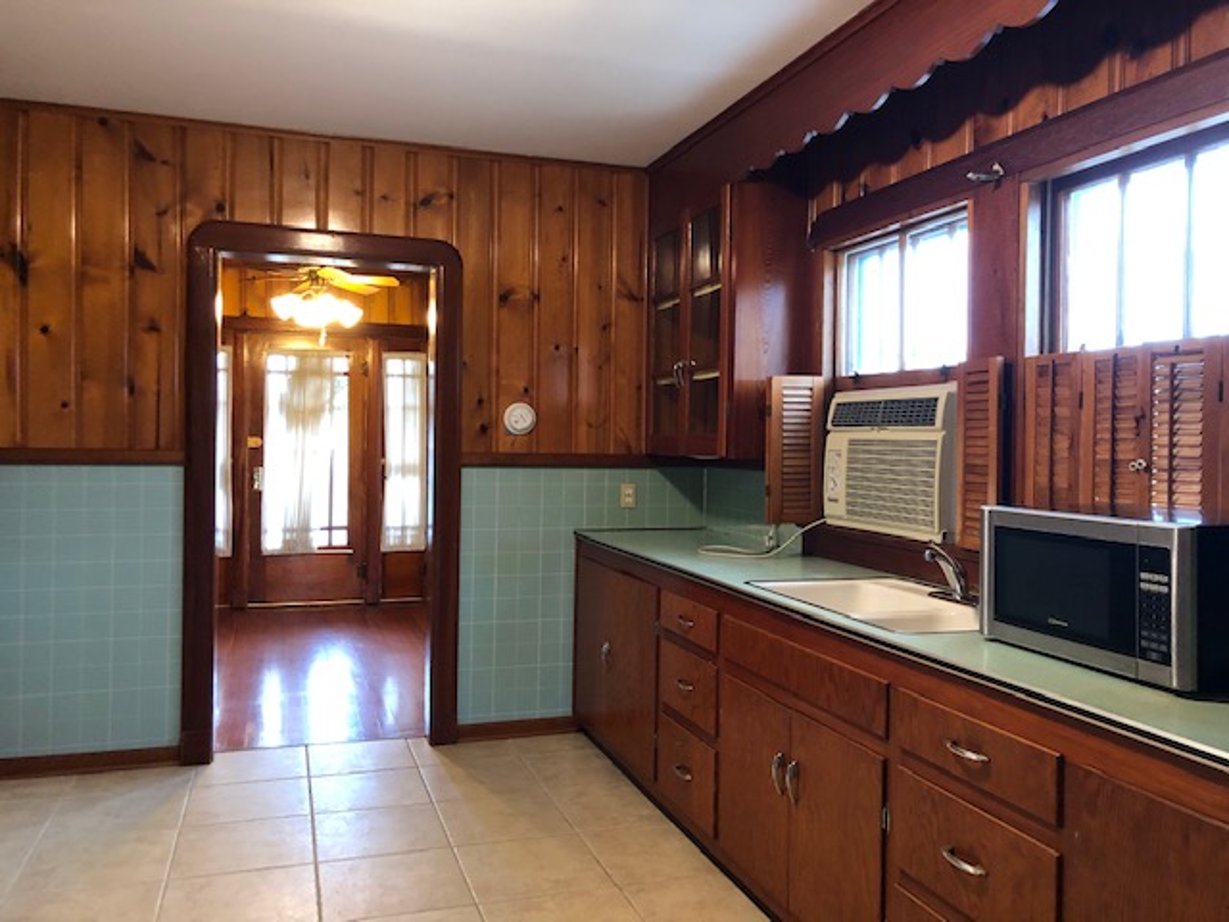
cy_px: 461
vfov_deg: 49.7
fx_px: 994
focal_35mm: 28
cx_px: 614
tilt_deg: -0.1
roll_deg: +0.3
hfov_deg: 63.4
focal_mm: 4
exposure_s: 1/15
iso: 100
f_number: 1.8
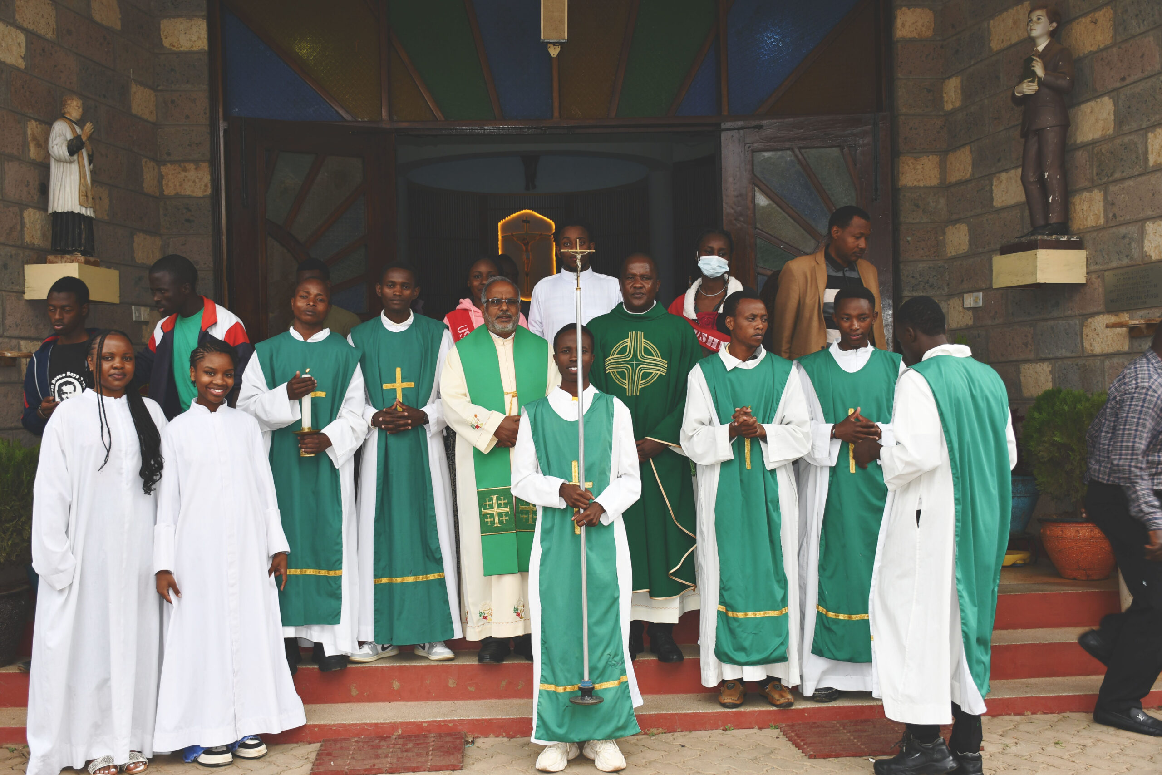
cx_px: 581
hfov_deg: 48.5
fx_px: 1291
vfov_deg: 33.4
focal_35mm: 40
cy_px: 388
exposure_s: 1/250
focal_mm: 27
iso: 100
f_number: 5
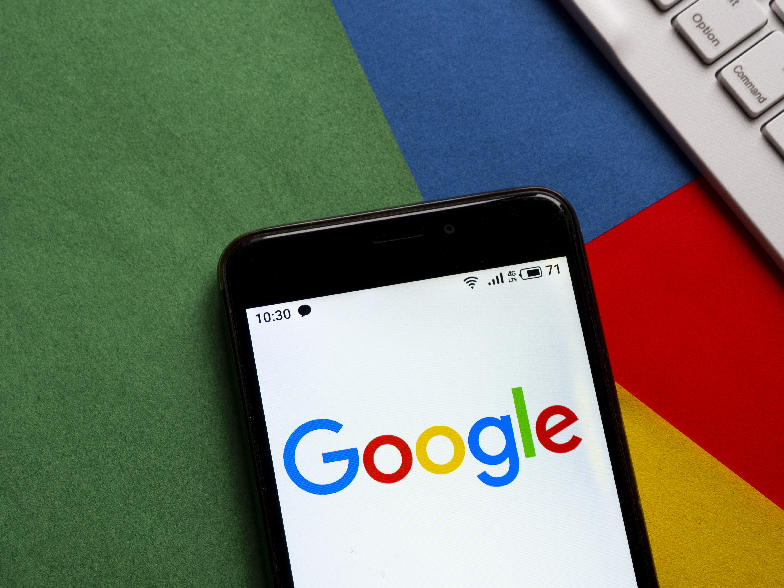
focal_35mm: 88
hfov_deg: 22.3
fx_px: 1993
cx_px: 392
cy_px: 294
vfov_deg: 16.8
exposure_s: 1/30
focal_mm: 44
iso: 200
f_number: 6
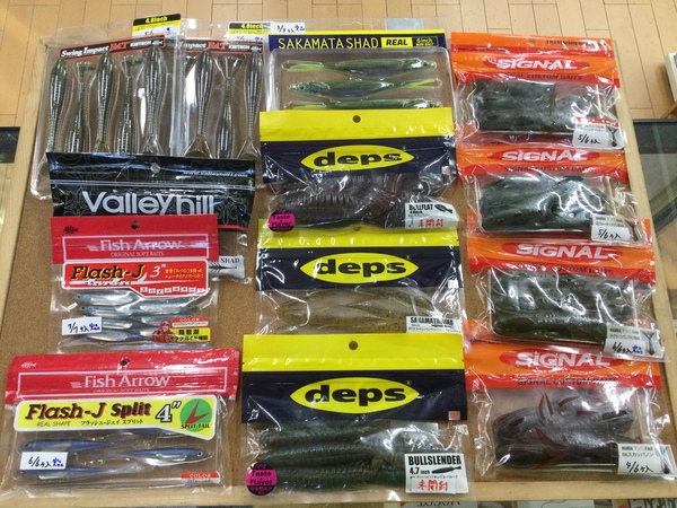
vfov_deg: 45.4
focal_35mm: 31
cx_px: 338
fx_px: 606
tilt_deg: -69.9
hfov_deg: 58.4
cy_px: 254
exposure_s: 1/30
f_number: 2.4
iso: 40
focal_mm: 3.3
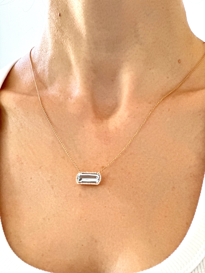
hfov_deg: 19.1
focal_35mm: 77
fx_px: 608
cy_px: 136
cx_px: 102
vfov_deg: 25.3
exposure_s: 1/75
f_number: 2.8
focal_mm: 9
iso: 250
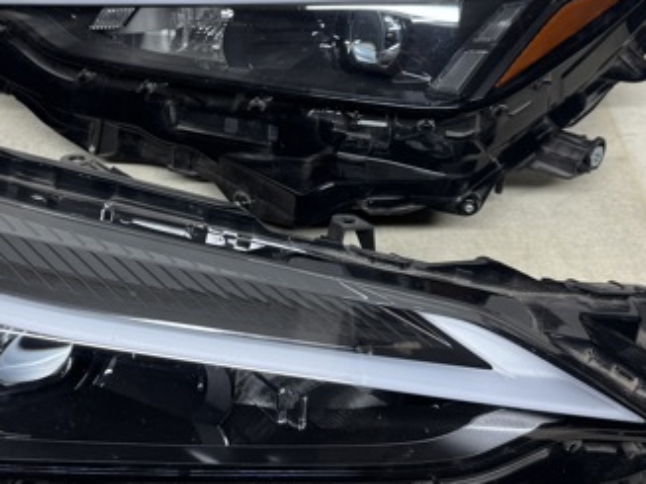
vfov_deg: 30.8
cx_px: 237
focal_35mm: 47
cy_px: 213
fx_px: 877
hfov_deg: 40.1
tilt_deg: -49.8
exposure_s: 1/100
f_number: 1.78
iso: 80
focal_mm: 6.76
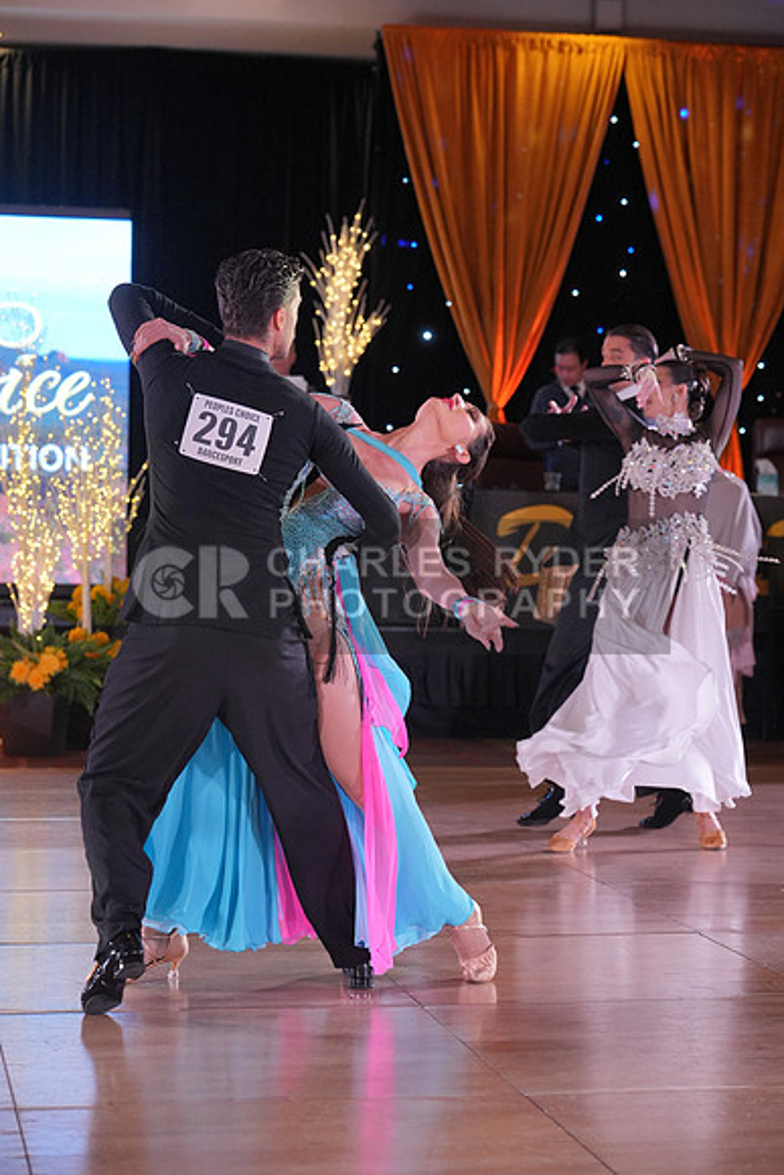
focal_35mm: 78
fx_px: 2546
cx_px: 392
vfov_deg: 26.0
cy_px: 588
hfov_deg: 17.5
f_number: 4
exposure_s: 1/500
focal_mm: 78
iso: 2500
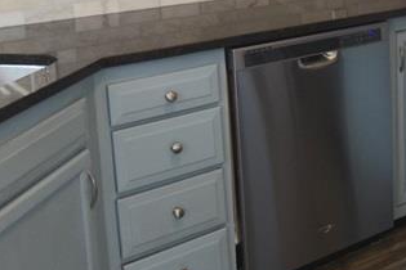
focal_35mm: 61
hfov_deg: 30.5
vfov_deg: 21.6
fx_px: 688
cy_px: 8
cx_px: 410
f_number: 3.5
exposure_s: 1/30
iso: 100
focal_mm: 10
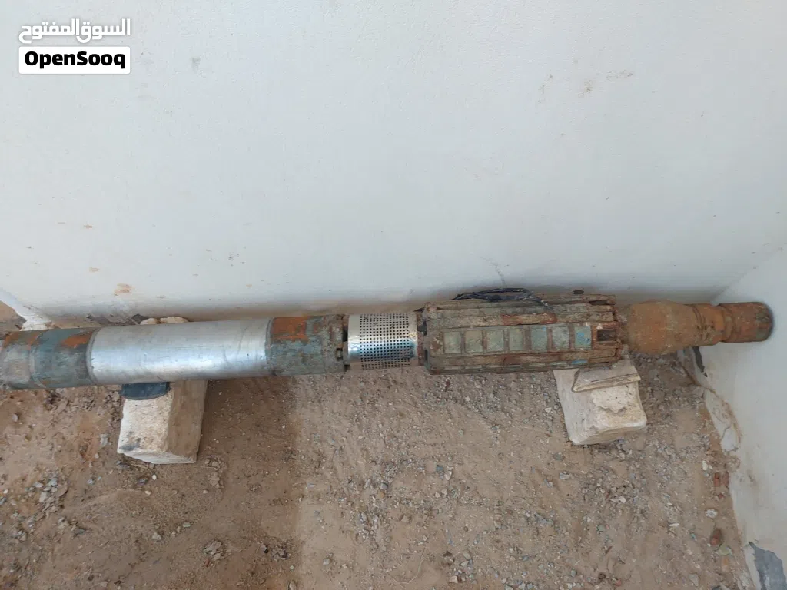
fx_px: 523
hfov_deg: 73.9
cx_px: 394
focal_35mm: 23
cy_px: 295
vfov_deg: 58.9
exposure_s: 1/100
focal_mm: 5.06
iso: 80
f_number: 1.8
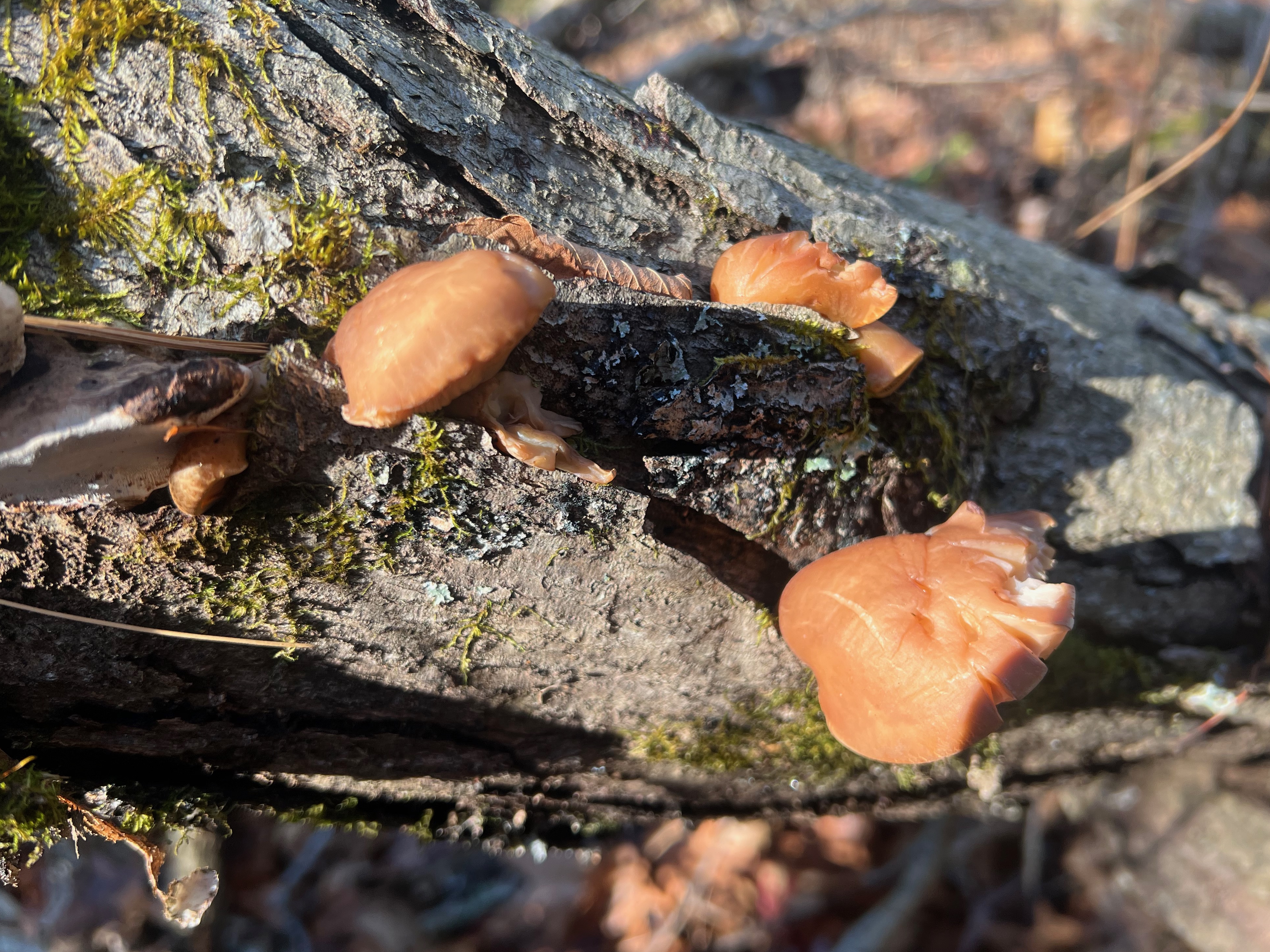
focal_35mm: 27
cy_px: 464
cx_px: 624
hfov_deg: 65.3
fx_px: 991
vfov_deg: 51.3
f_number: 1.5
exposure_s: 1/230
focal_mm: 5.7
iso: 40
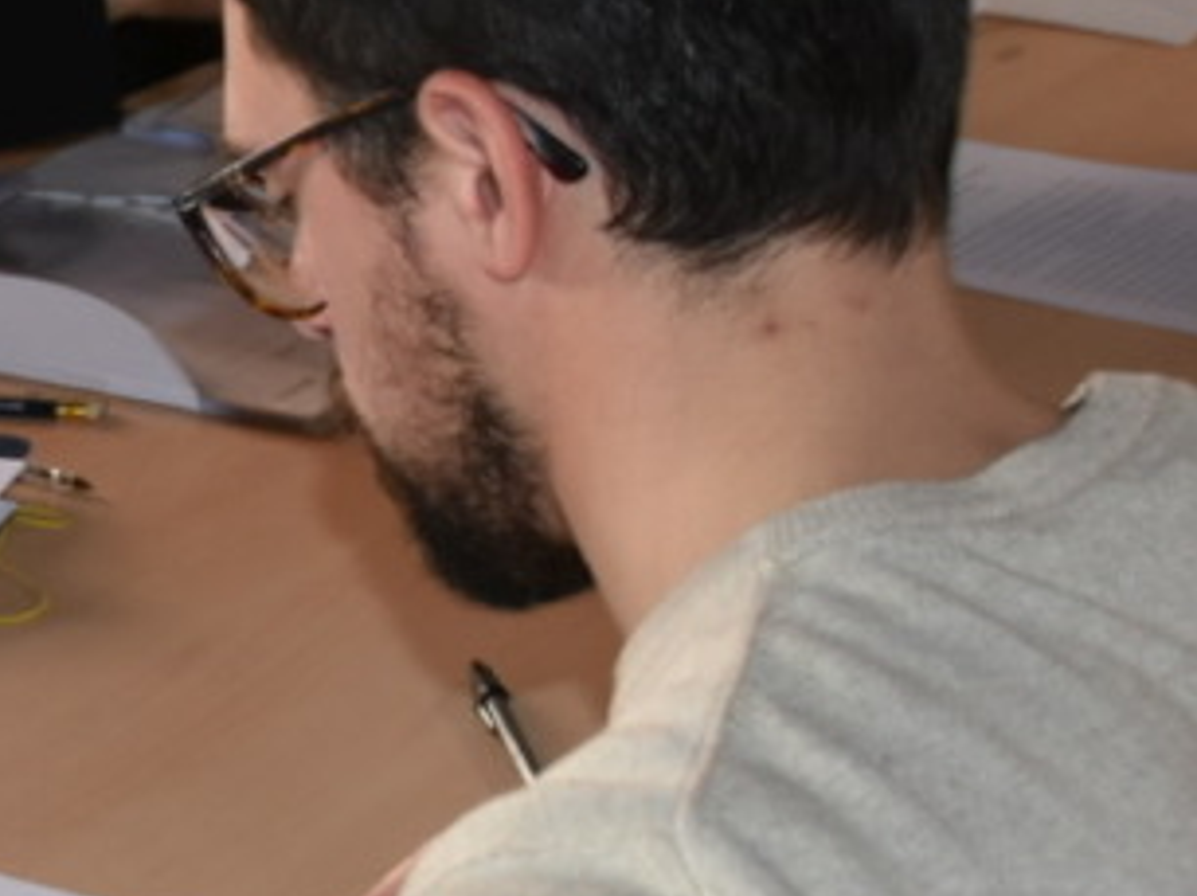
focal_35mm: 145
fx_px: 5010
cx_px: -172
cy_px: 393
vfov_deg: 10.2
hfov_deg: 13.3
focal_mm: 24
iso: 500
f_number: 4.5
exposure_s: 1/60
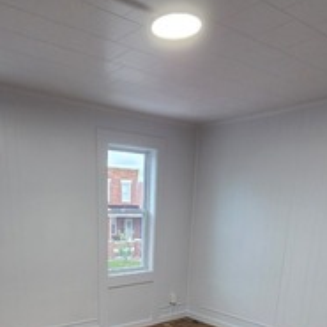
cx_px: 129
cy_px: 316
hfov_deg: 52.1
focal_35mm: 31
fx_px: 331
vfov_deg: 45.6
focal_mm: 2.2
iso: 250
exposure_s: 1/60
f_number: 2.2
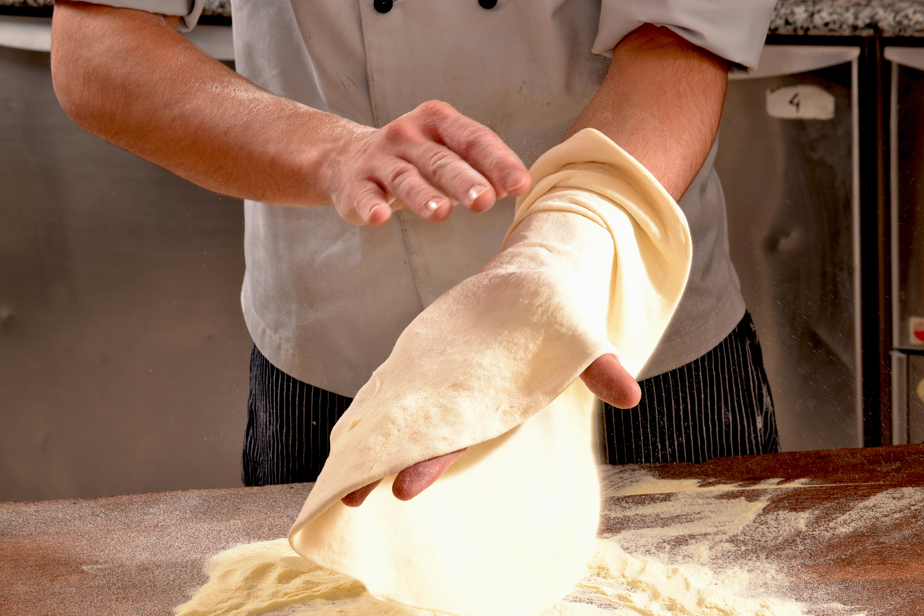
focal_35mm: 105
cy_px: 308
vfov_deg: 13.0
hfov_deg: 19.5
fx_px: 2695
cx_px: 462
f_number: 14
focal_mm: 70
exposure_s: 1/60
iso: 100
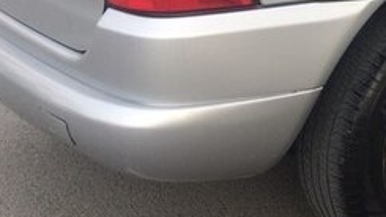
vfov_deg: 13.8
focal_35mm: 85
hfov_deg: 23.0
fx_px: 870
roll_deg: +0.0
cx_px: 460
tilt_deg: -12.9
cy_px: -50
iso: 32
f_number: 2.2
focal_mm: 4.15
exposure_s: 1/423
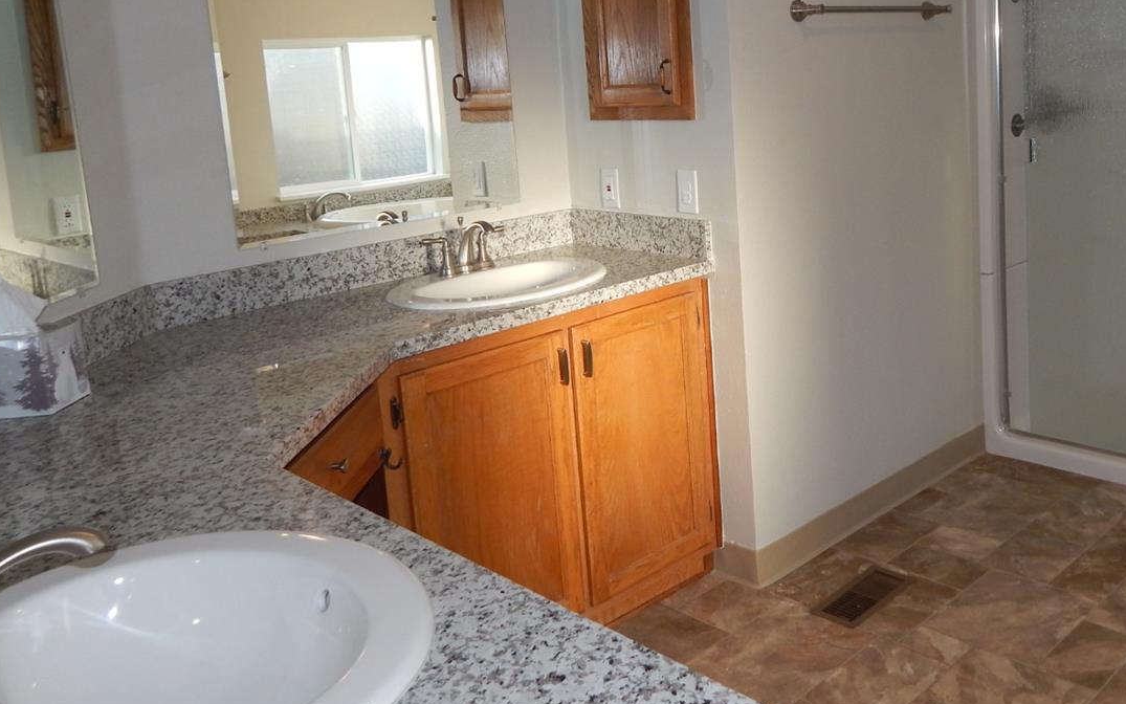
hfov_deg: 55.4
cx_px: 759
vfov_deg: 36.6
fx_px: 1043
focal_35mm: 34
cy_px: 200
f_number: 3
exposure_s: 1/100
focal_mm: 4
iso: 125
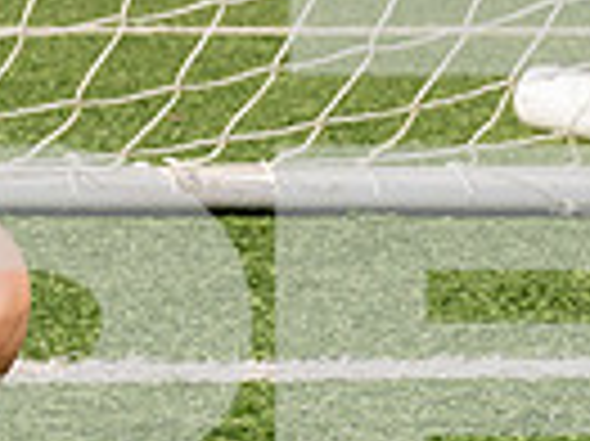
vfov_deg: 6.1
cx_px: -324
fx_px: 4070
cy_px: -188
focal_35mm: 239
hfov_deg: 8.1
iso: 100
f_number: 8
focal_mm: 51
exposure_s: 1/250
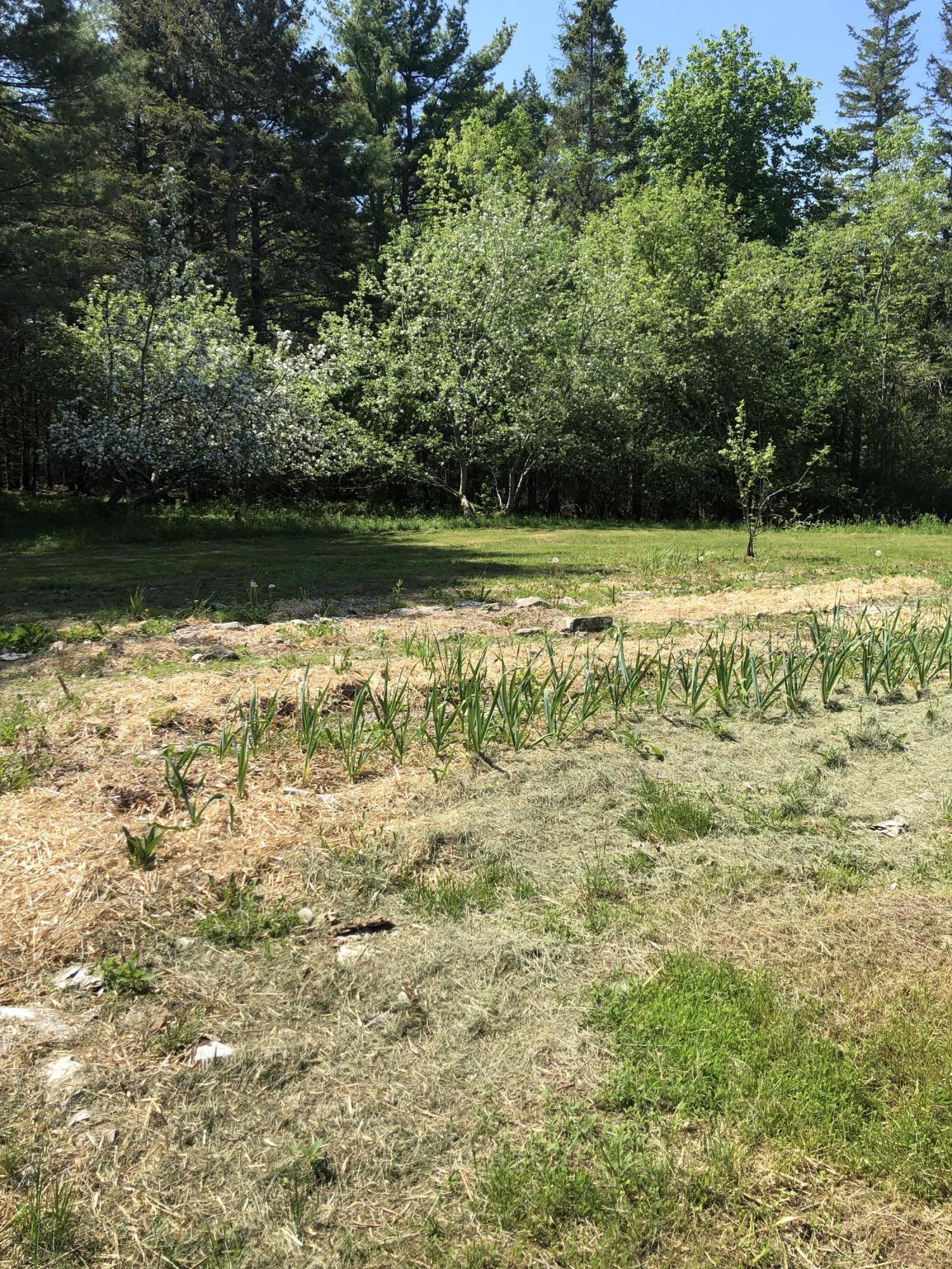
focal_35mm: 28
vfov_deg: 63.4
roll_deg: +1.1
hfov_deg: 49.7
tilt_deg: -10.2
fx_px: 1027
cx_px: 476
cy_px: 634
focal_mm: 3.99
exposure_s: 1/1312
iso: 20
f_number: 1.8
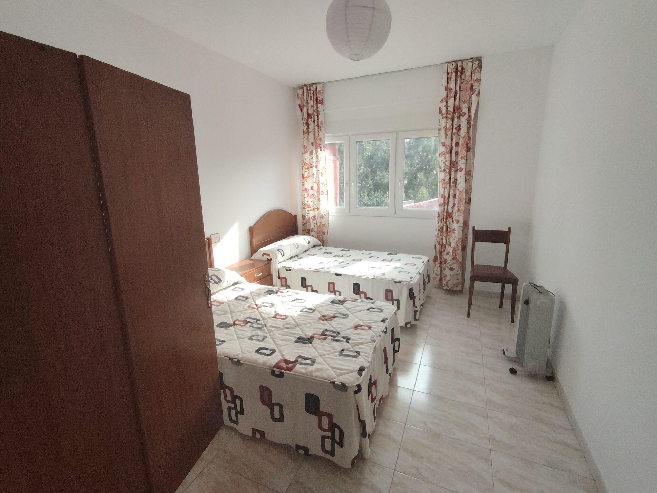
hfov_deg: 91.0
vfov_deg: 74.7
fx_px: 323
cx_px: 328
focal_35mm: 17
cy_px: 246
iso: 100
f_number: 2.2
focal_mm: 1.43
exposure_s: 1/179
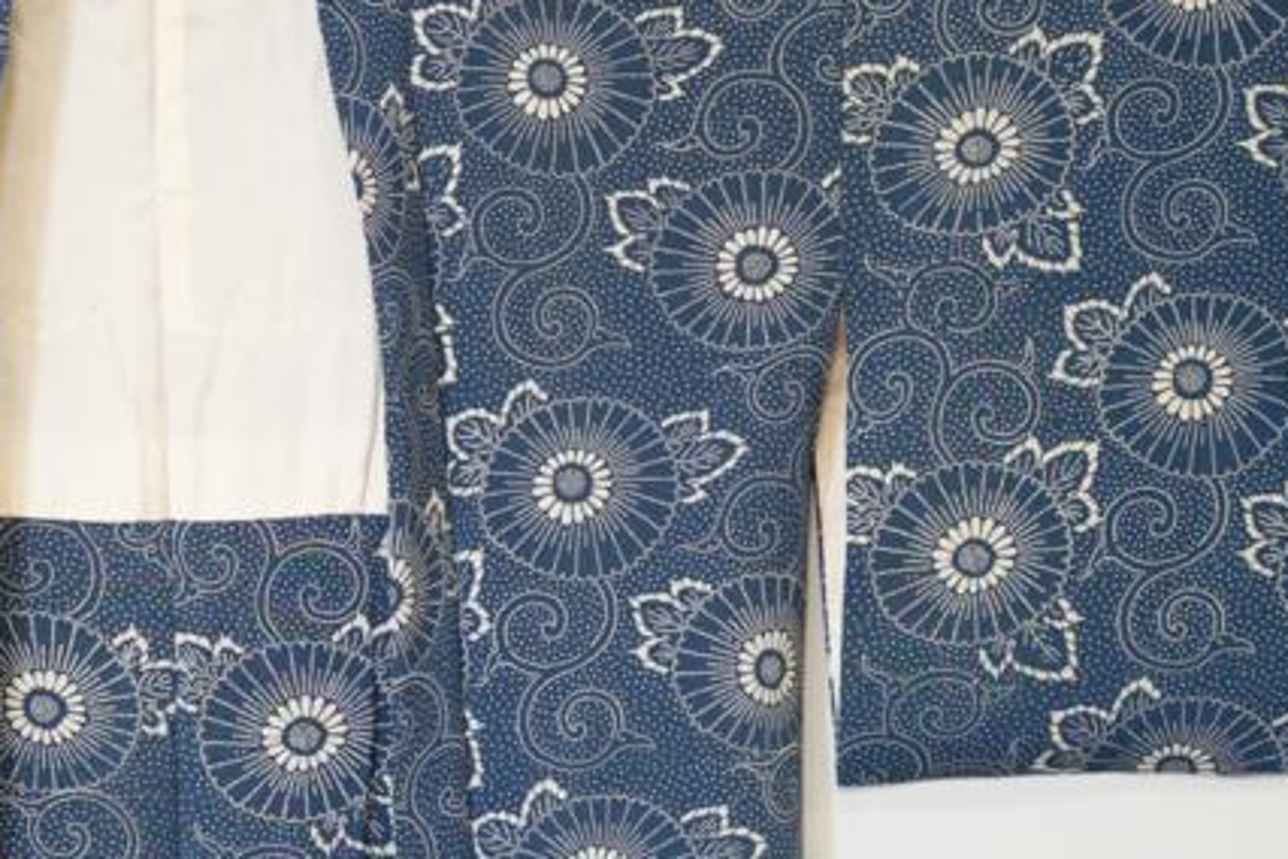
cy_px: 673
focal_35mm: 219
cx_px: 212
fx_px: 7835
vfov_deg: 6.3
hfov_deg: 9.4
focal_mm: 86
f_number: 4
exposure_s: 1/100
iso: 1250
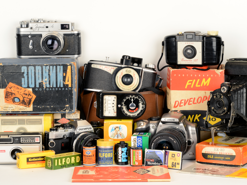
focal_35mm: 114
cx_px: 129
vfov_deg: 13.0
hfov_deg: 17.3
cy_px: 92
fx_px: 813
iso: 800
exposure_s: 1/3
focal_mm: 105
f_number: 16
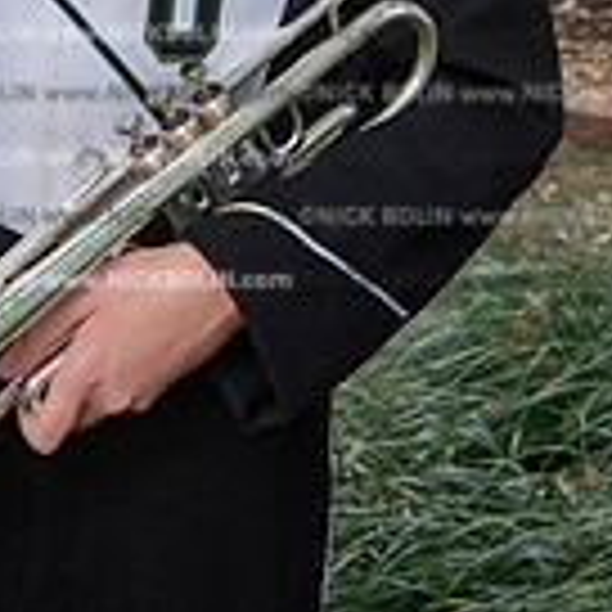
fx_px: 2480
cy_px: -153
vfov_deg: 13.6
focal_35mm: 124
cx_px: 86
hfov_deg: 14.0
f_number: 8
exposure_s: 1/100
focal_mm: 44
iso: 500
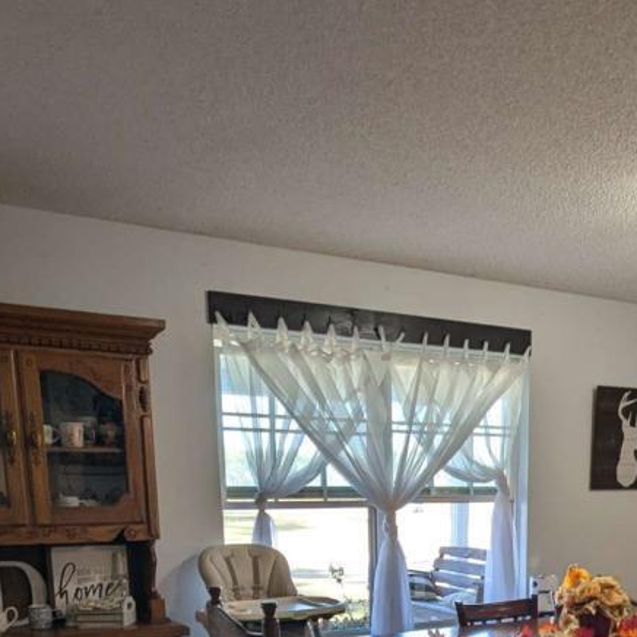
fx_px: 812
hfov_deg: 42.1
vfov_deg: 38.1
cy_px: 636
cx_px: 440
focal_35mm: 39
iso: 62
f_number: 2.2
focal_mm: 2.35
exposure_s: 1/47.8
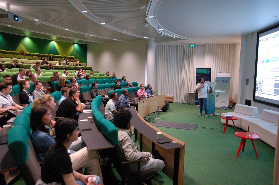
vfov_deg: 50.3
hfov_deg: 70.5
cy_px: 92
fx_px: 197
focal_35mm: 26
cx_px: 140
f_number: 3.2
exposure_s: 1/125
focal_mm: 17
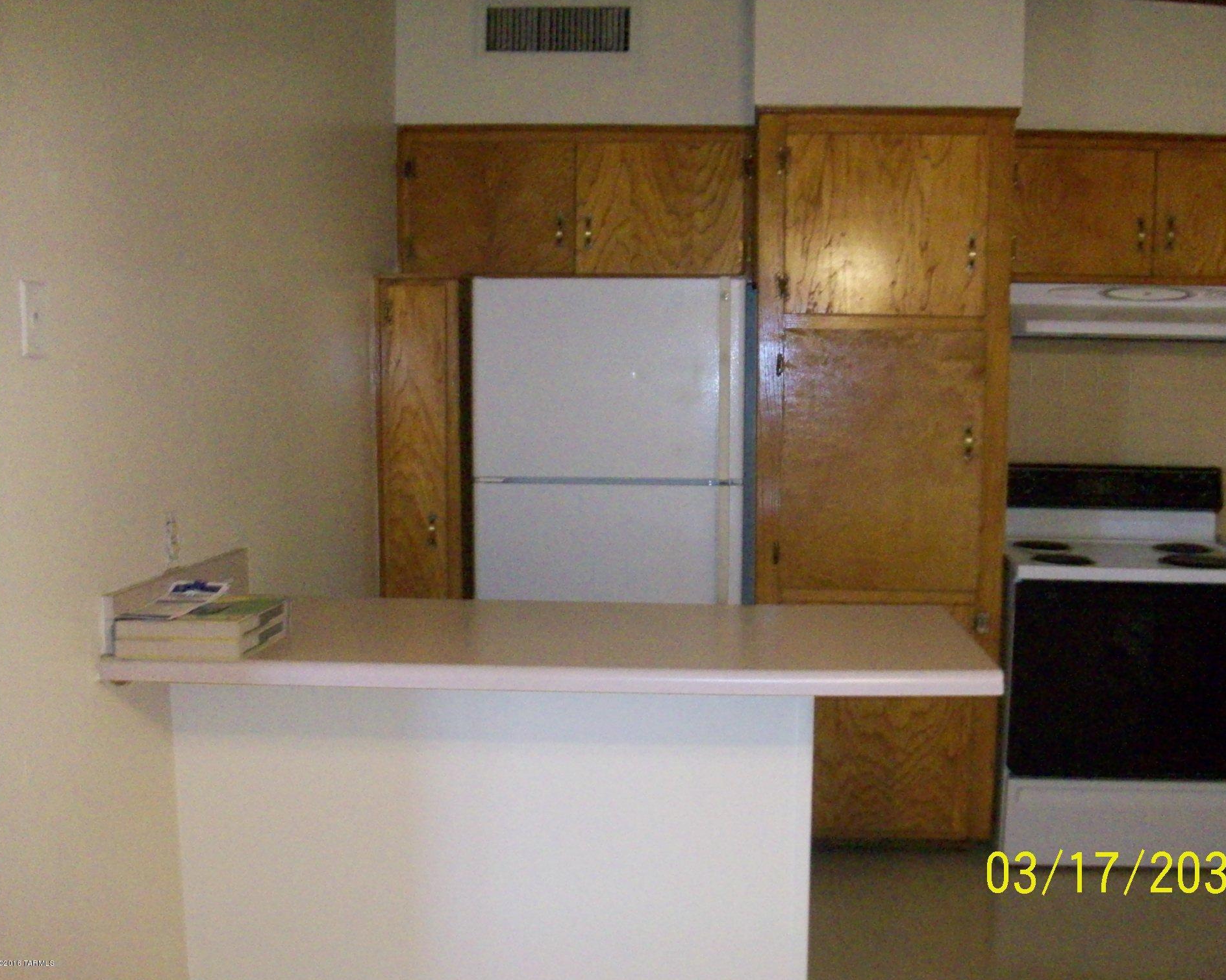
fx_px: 1306
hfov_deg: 50.2
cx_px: 658
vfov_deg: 41.1
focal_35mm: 36
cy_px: 497
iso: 800
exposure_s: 1/64
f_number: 2.8
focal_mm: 5.7
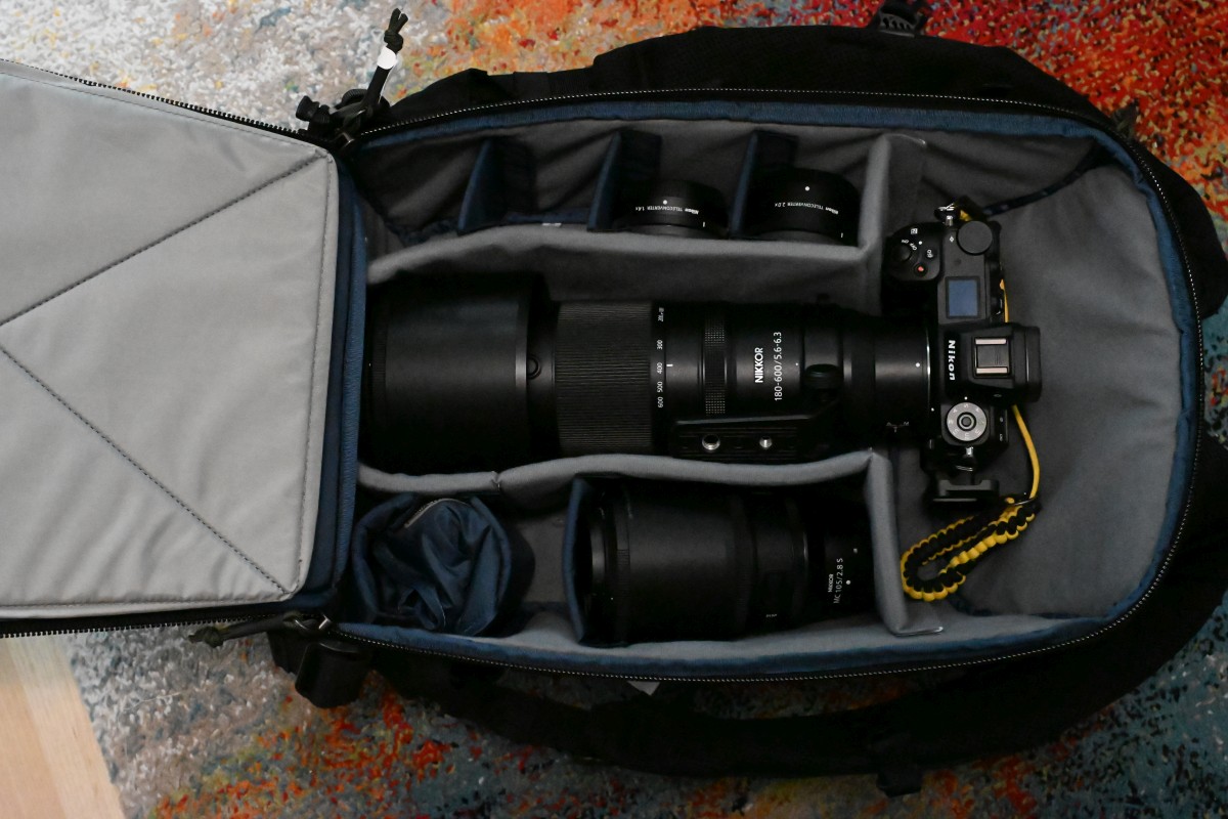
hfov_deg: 39.6
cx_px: 614
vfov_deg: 27.0
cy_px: 410
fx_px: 1705
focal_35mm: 50
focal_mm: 50
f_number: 8
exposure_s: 1/200
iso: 64000
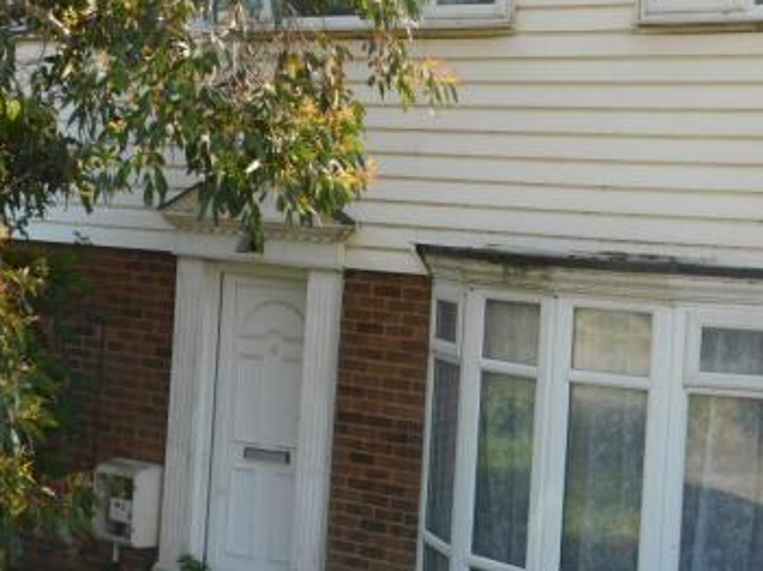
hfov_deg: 25.8
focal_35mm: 75
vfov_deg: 19.5
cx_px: 533
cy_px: 147
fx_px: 1652
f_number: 3.7
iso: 125
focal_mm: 8
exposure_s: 1/400
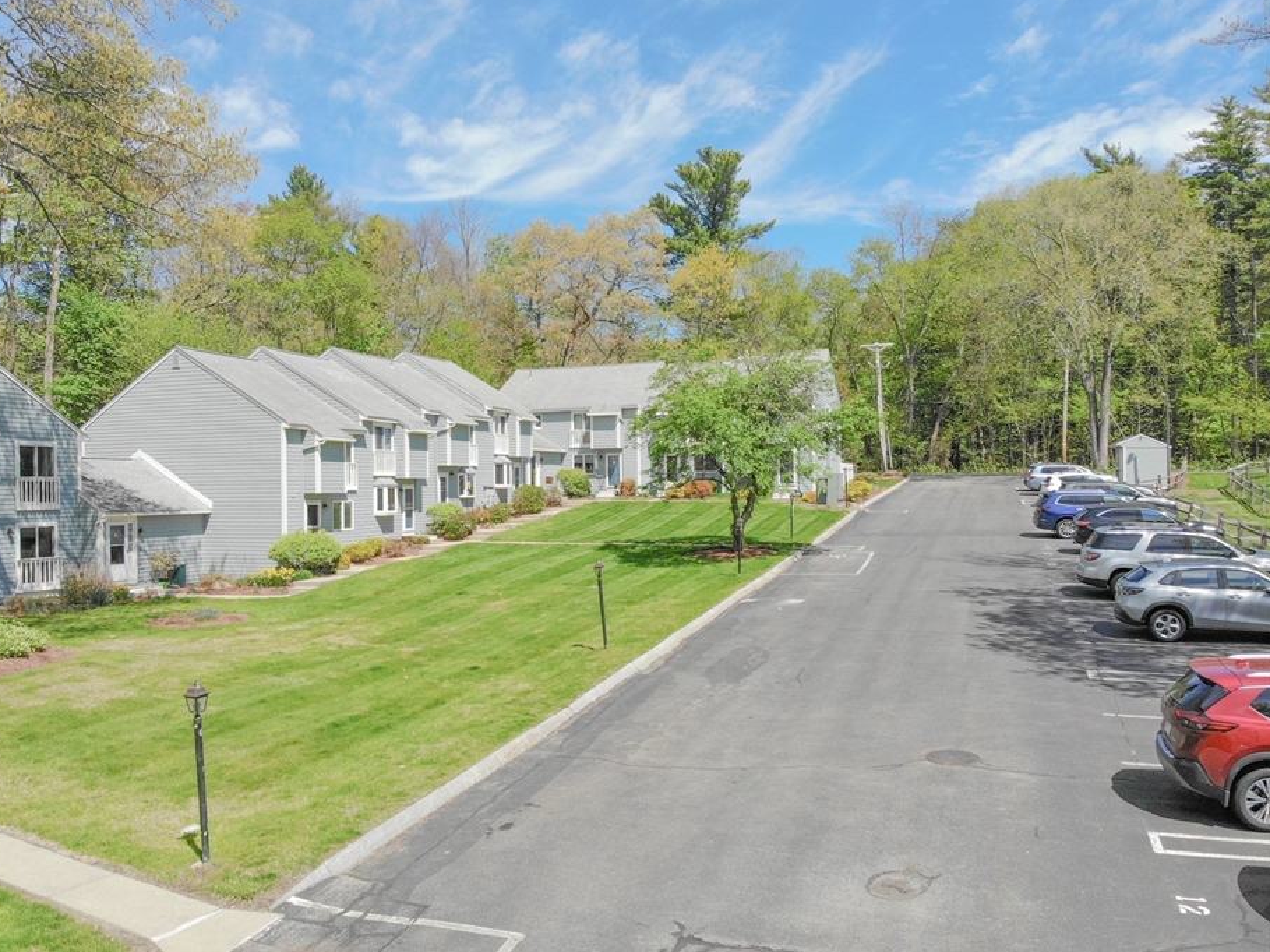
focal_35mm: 27
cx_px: 560
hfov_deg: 65.1
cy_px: 484
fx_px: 990
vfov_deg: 51.3
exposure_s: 1/861
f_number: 2.8
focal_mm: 4.5
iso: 108
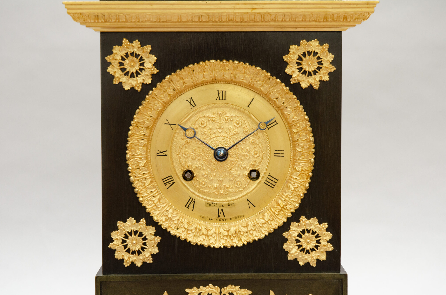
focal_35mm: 78
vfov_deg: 17.4
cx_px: 223
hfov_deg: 26.0
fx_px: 964
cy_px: 148
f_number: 8
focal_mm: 52
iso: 200
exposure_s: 1/125
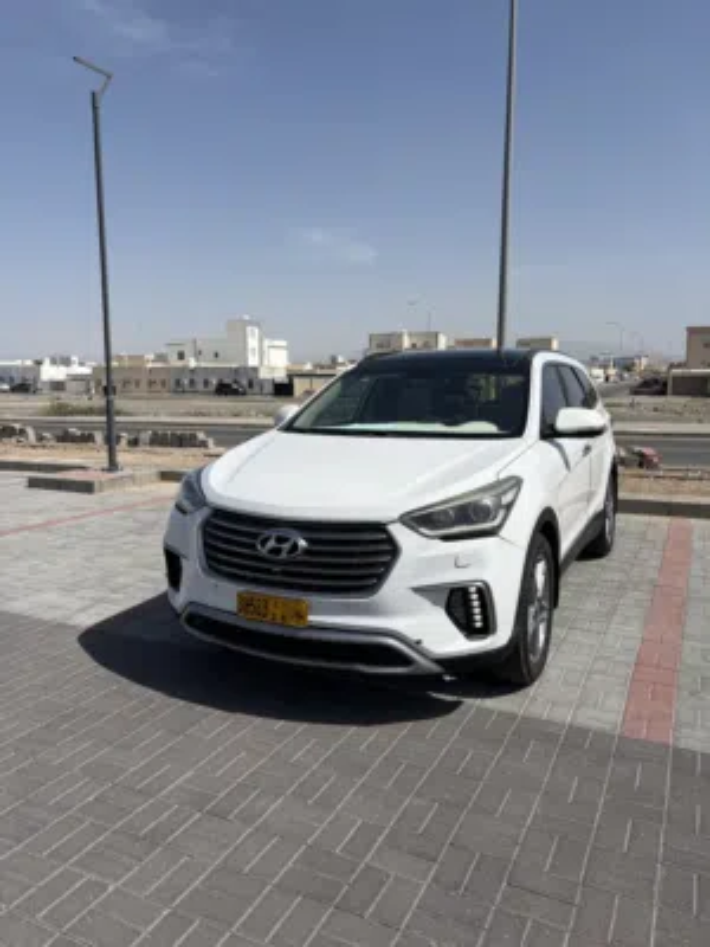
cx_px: 355
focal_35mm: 26
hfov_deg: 53.1
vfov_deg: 67.3
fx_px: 711
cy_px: 474
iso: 50
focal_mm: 5.96
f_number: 1.6
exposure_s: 1/7813
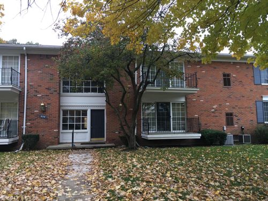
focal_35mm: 29
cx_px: 134
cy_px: 100
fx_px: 225
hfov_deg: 61.7
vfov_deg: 48.2
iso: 50
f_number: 2.2
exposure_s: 1/30
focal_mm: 4.15
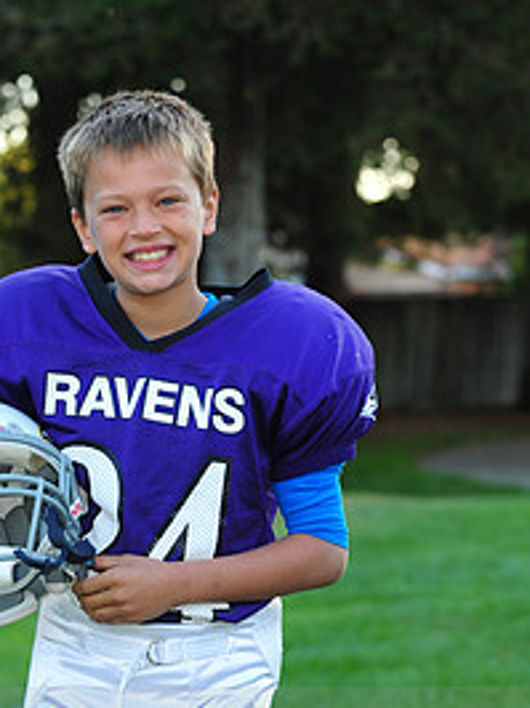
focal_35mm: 172
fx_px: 3517
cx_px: 128
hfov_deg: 8.6
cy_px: 724
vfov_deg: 11.4
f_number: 4.5
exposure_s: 1/60
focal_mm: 82
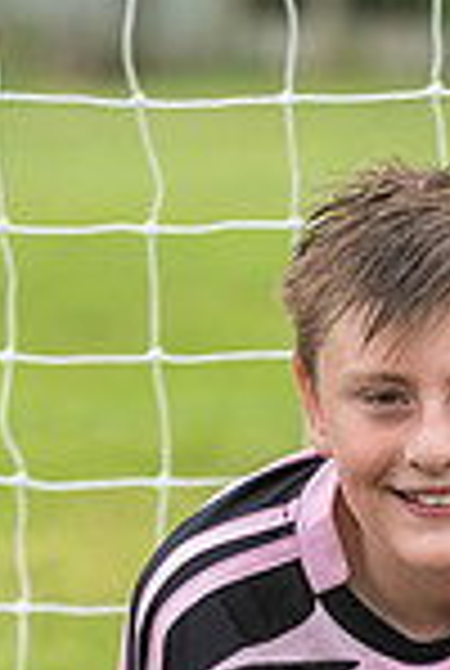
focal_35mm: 565
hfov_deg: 2.4
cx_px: 454
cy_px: 989
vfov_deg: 3.6
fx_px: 10544
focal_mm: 125
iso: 500
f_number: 5
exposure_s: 1/400
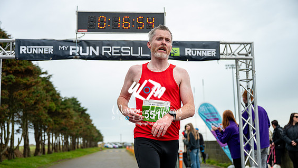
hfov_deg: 47.3
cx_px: 147
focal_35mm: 43
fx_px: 340
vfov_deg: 27.7
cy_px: 102
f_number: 2.8
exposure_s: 1/1250
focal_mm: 40
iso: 400
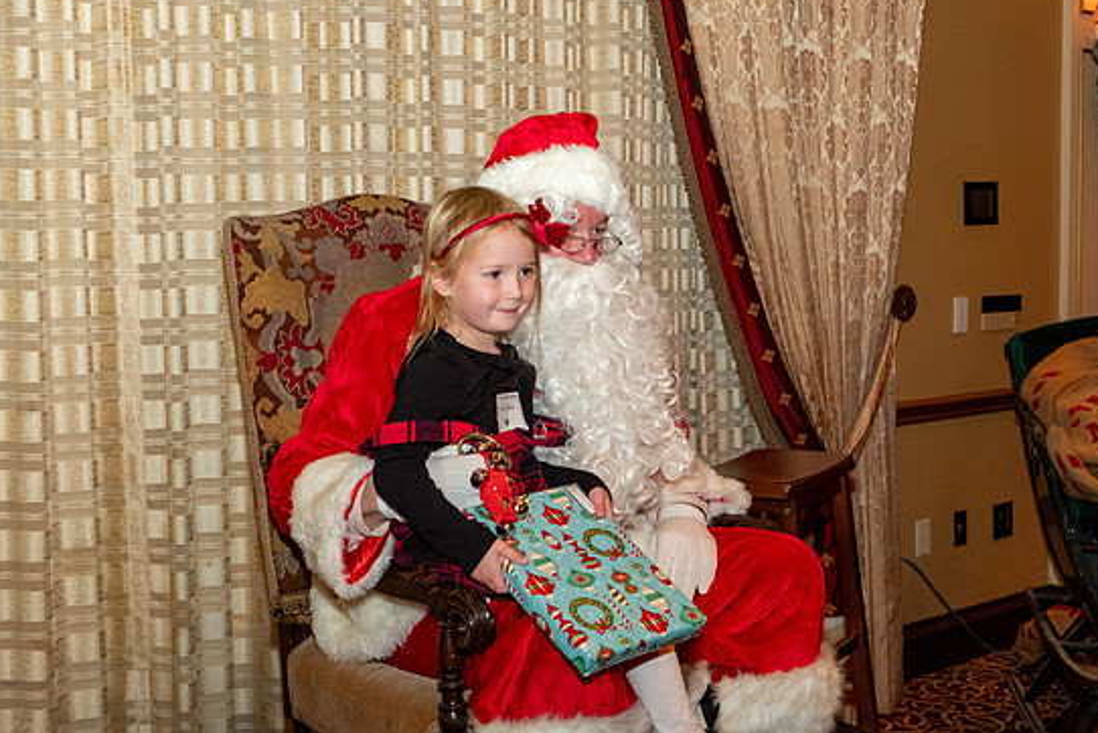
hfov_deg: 42.7
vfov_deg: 29.3
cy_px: 349
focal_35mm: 46
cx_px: 549
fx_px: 1404
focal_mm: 28.9
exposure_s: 1/125
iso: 2500
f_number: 3.2
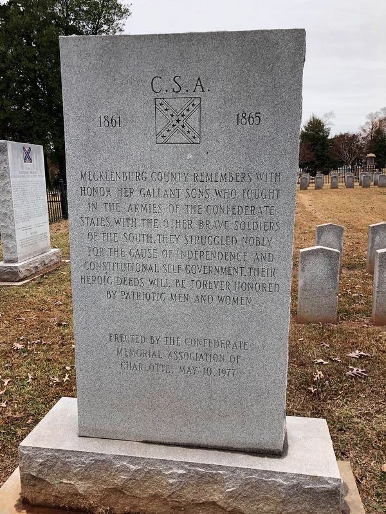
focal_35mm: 28
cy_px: 257
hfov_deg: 49.7
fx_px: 416
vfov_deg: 63.4
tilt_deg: -11.8
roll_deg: +1.5
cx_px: 193
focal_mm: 4
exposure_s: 1/125
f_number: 1.8
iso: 20
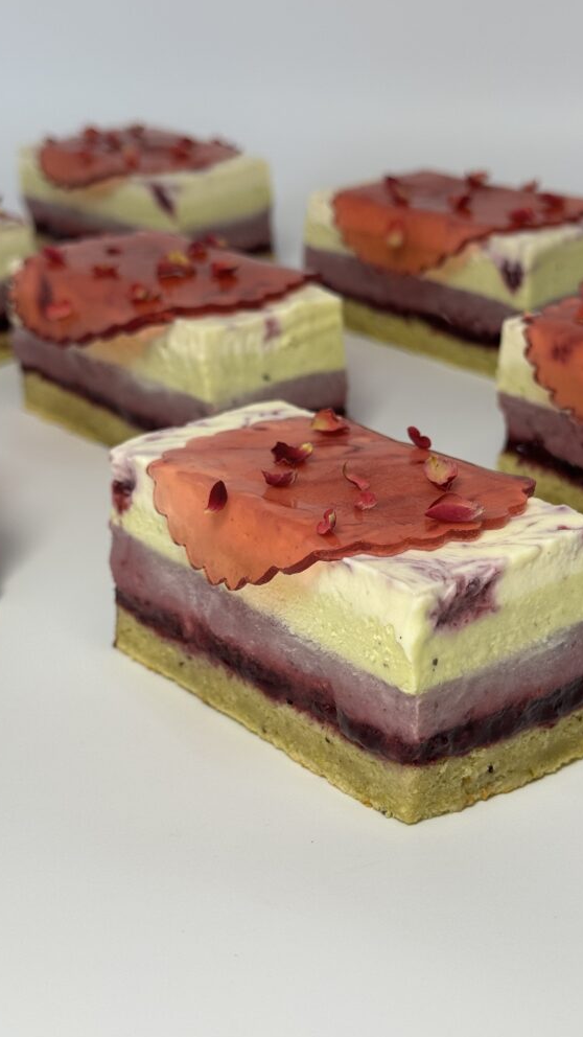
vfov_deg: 38.5
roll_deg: +1.8
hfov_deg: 22.2
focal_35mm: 54
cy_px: 526
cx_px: 353
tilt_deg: -24.9
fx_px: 1484
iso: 64
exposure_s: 1/121
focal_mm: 6.76
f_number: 1.78
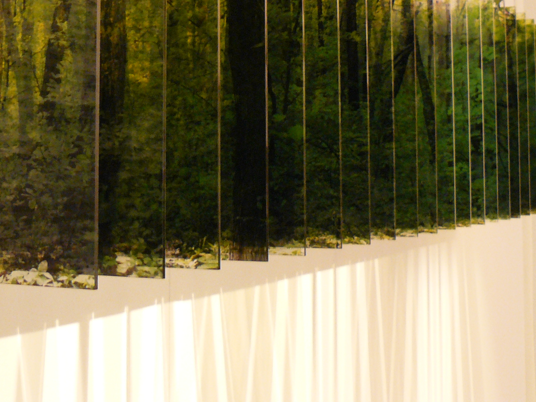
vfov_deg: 20.1
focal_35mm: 71
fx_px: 1099
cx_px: 201
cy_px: 10
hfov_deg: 27.3
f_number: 2.8
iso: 200
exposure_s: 1/10
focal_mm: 6
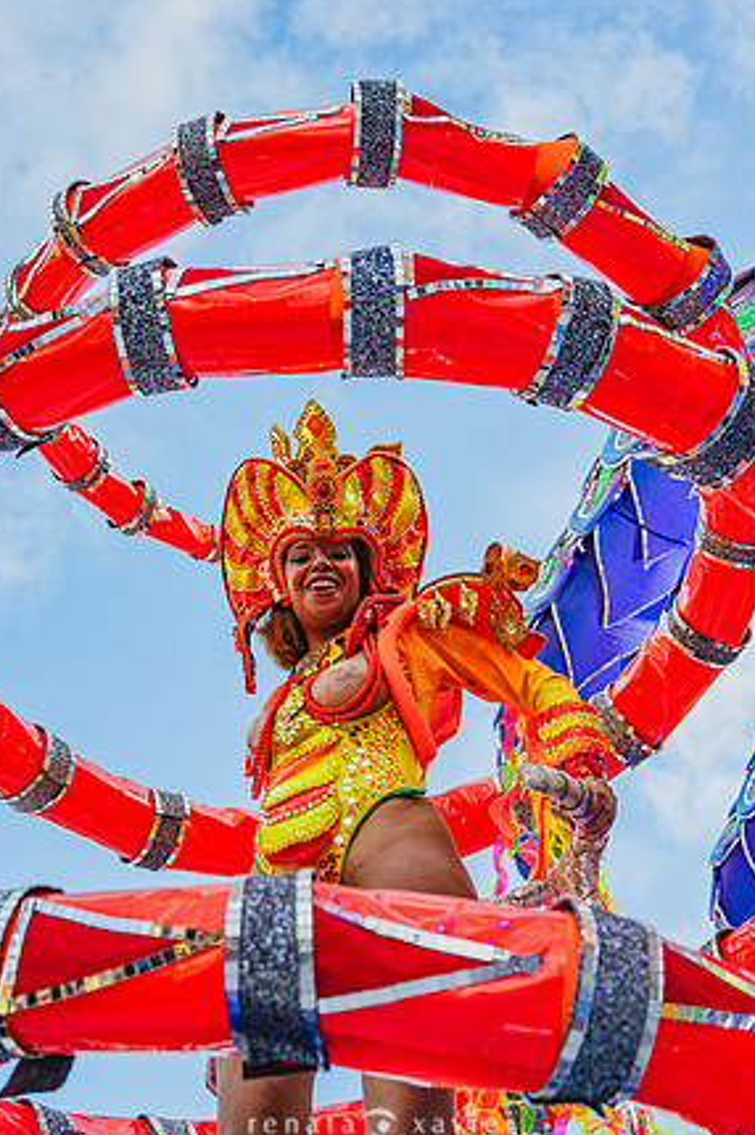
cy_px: 578
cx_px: 376
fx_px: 1418
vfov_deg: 43.6
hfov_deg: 29.8
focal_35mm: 45
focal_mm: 43
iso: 640
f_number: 5.6
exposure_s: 1/1600
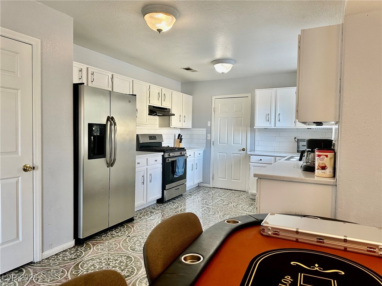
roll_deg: -0.9
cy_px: 143
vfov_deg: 56.8
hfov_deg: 71.6
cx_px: 191
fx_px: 265
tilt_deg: -2.6
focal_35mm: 24
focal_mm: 6.86
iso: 200
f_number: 1.78
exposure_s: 1/120
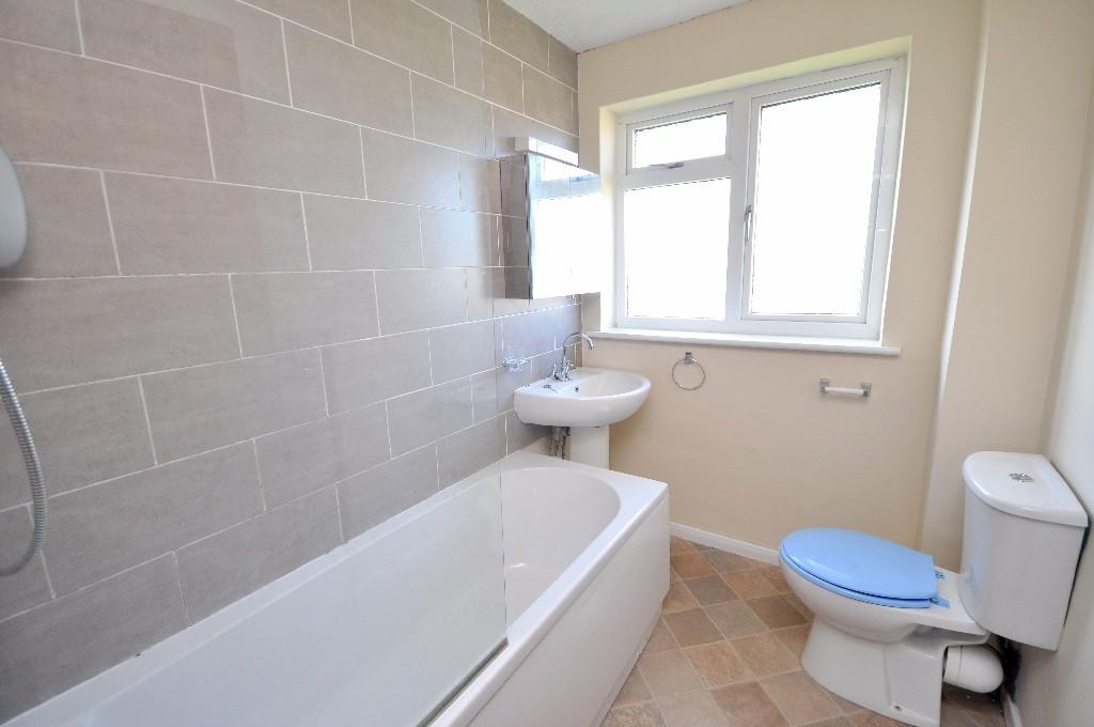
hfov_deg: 100.5
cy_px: 364
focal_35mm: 15
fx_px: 455
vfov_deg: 77.2
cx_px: 547
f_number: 4.5
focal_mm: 10
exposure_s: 1/60
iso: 320
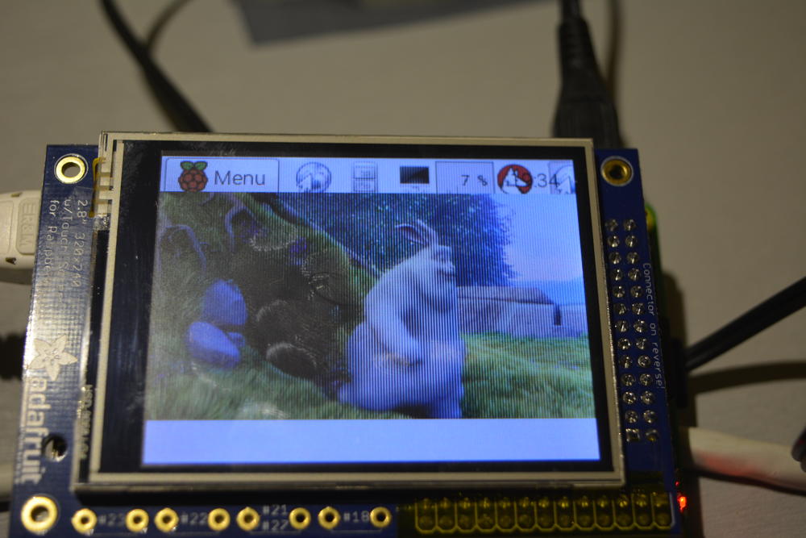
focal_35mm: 57
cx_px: 403
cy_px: 269
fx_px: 1276
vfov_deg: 23.8
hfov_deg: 35.0
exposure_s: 1/100
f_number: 4.8
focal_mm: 38
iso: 400
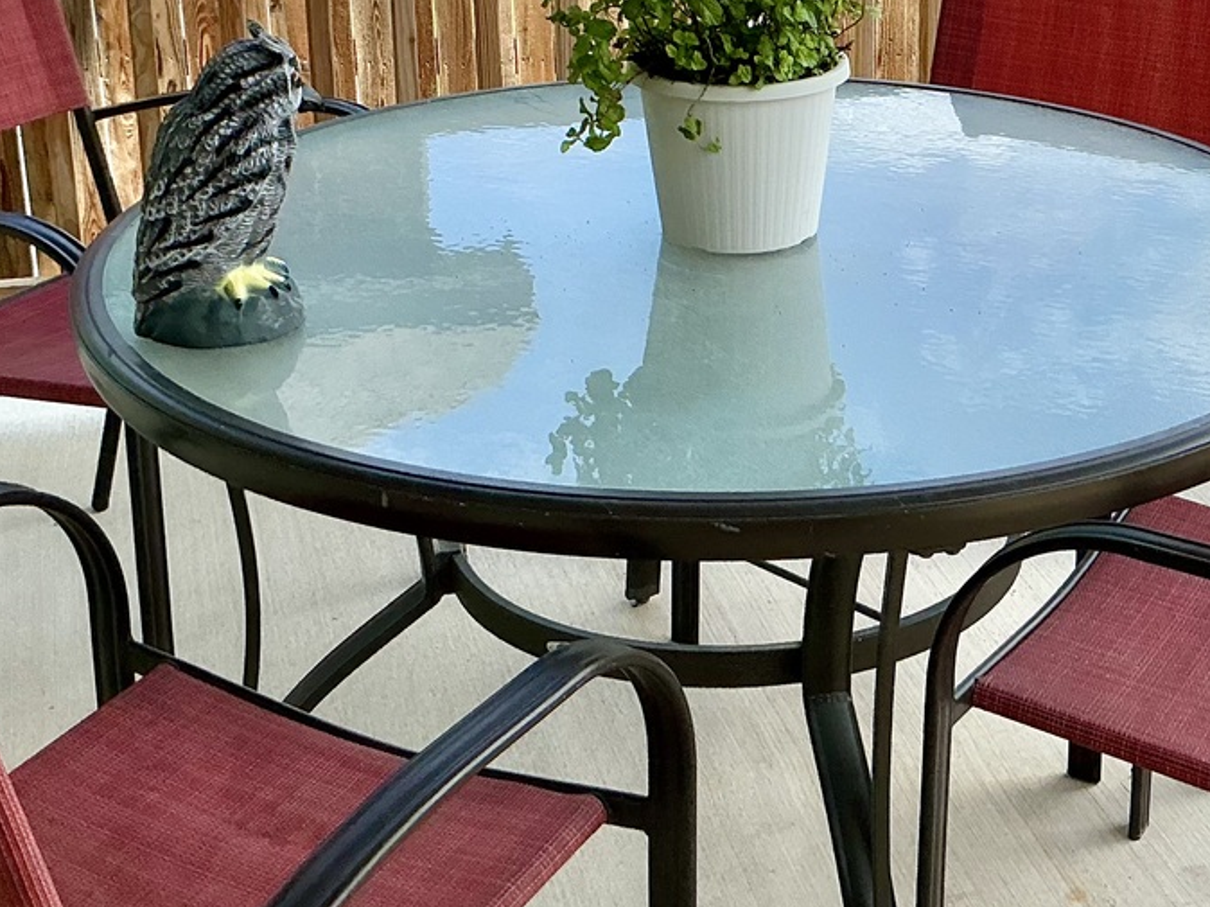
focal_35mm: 62
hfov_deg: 30.6
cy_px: 106
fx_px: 2166
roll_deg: -0.9
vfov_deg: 23.1
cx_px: 928
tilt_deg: -13.9
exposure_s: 1/1195
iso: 25
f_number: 1.8
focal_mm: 3
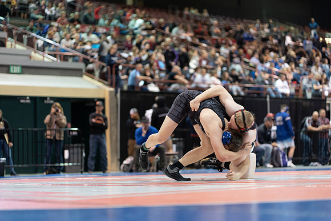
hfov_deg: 23.9
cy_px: 110
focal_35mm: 85
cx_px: 166
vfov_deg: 16.1
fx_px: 782
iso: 2500
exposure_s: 1/500
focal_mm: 85
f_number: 1.8
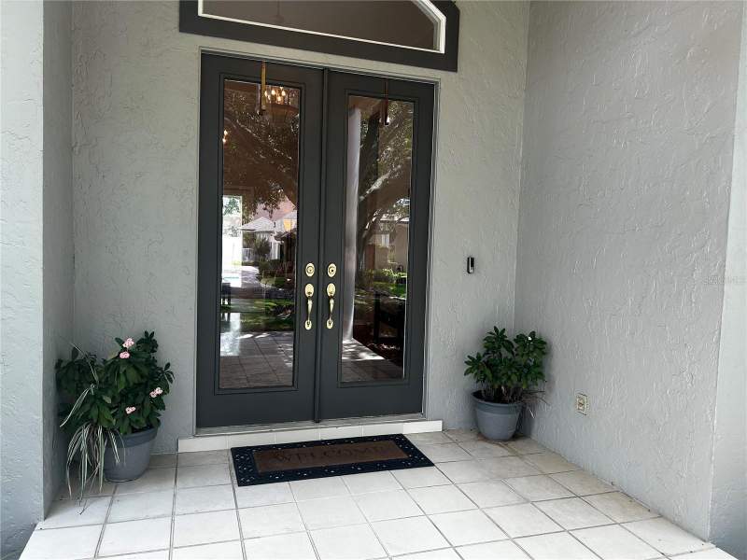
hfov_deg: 67.3
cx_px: 374
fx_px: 561
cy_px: 280
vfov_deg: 53.1
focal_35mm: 26
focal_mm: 5.7
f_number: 1.5
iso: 32
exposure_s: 1/141
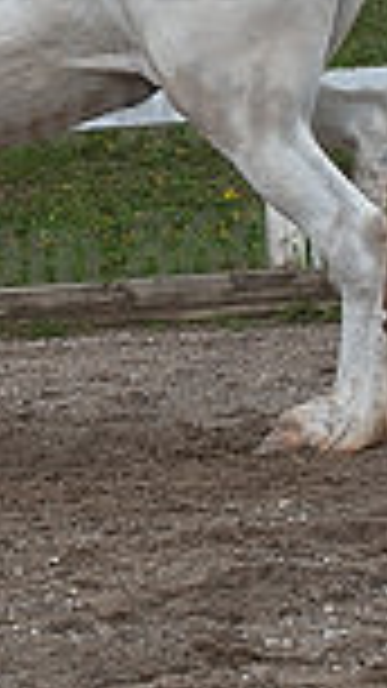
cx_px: -58
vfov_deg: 6.1
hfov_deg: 3.4
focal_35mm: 352
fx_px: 6425
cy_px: 101
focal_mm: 102
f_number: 5.6
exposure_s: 1/1600
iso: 1000
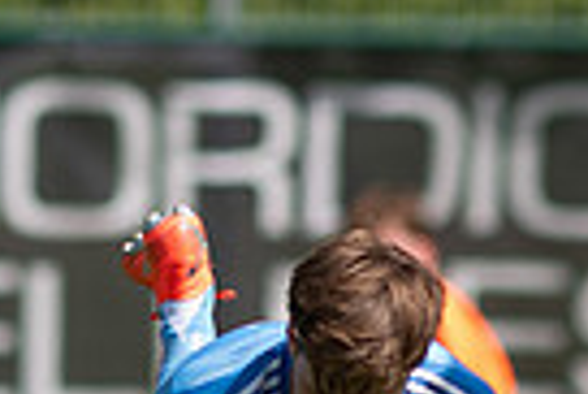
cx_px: 251
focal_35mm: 1921
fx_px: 31409
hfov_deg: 1.1
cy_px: 136
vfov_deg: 0.7
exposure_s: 1/1600
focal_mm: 300
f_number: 3.2
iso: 100
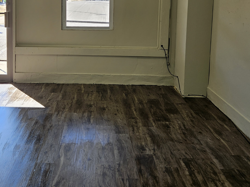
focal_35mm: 50
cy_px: 39
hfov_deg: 37.9
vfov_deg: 28.5
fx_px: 361
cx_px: 94
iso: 25
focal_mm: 5.4
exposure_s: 1/140
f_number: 1.8
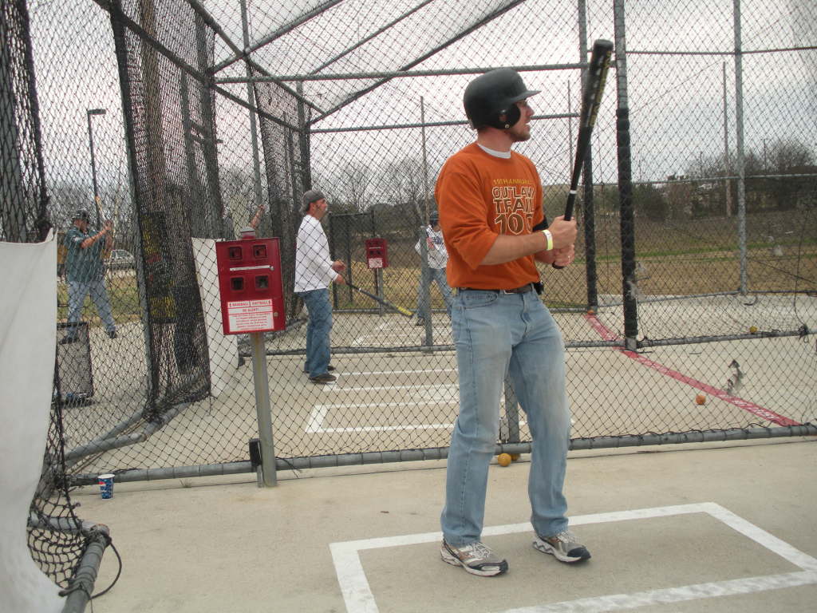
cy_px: 306
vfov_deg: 39.7
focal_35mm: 36
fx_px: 850
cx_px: 408
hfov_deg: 51.4
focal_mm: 6.3
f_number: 3.5
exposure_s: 1/157
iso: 88
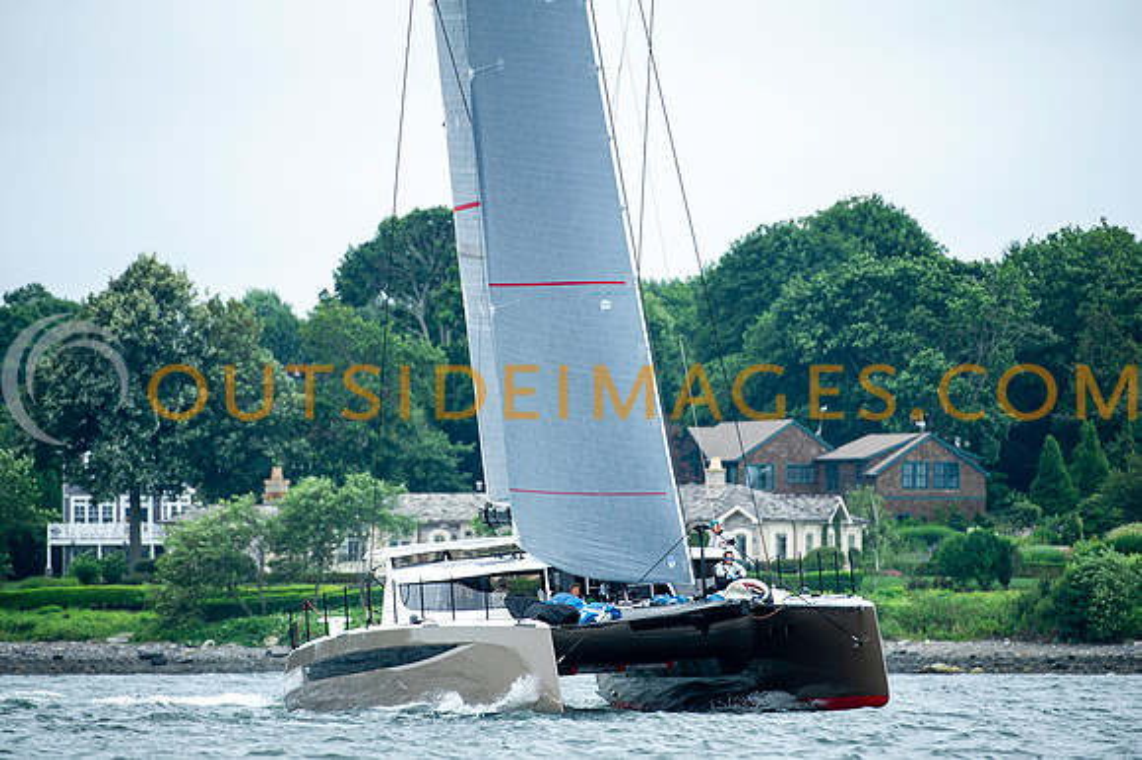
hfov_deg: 5.0
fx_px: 13096
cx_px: 571
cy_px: 380
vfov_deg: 3.3
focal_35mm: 413
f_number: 5
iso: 500
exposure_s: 1/500
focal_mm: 400
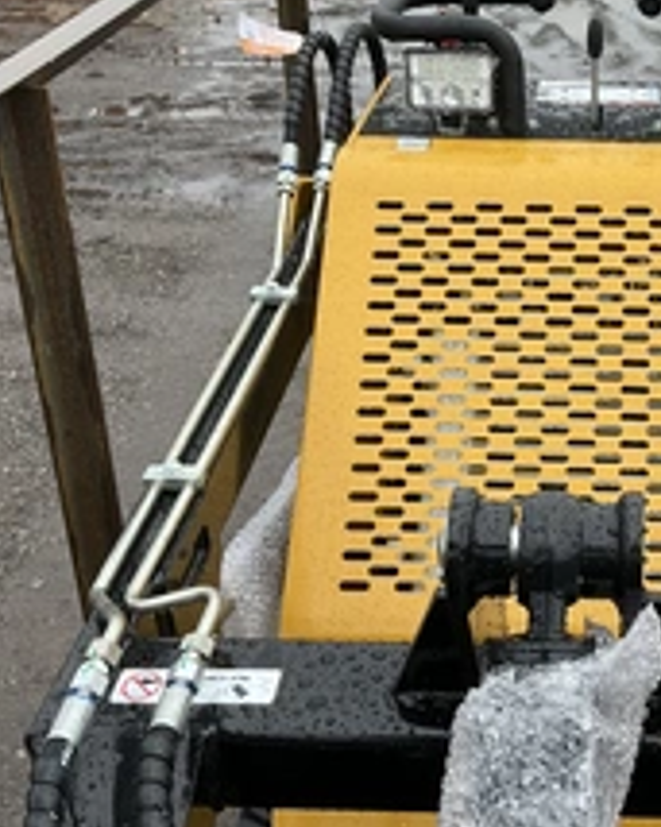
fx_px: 1297
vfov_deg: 35.3
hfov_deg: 27.5
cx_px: 607
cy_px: 371
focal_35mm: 53
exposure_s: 1/160
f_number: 1.8
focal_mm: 3
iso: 20
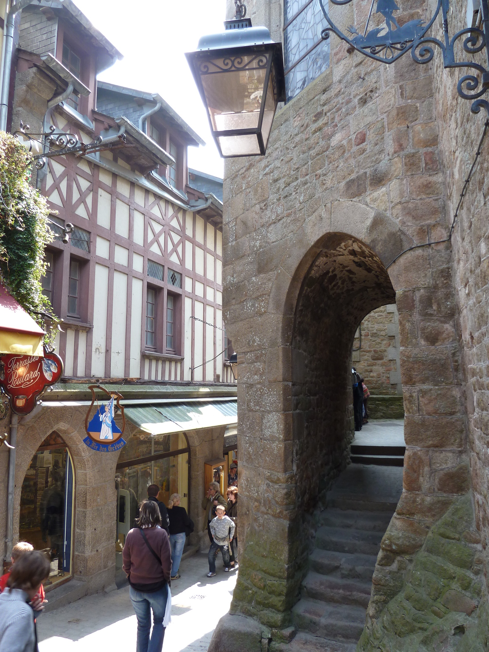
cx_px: 244
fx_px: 471
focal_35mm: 25
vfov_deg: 69.4
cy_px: 326
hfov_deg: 54.9
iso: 80
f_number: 3.3
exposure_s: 1/80
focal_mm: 4.1
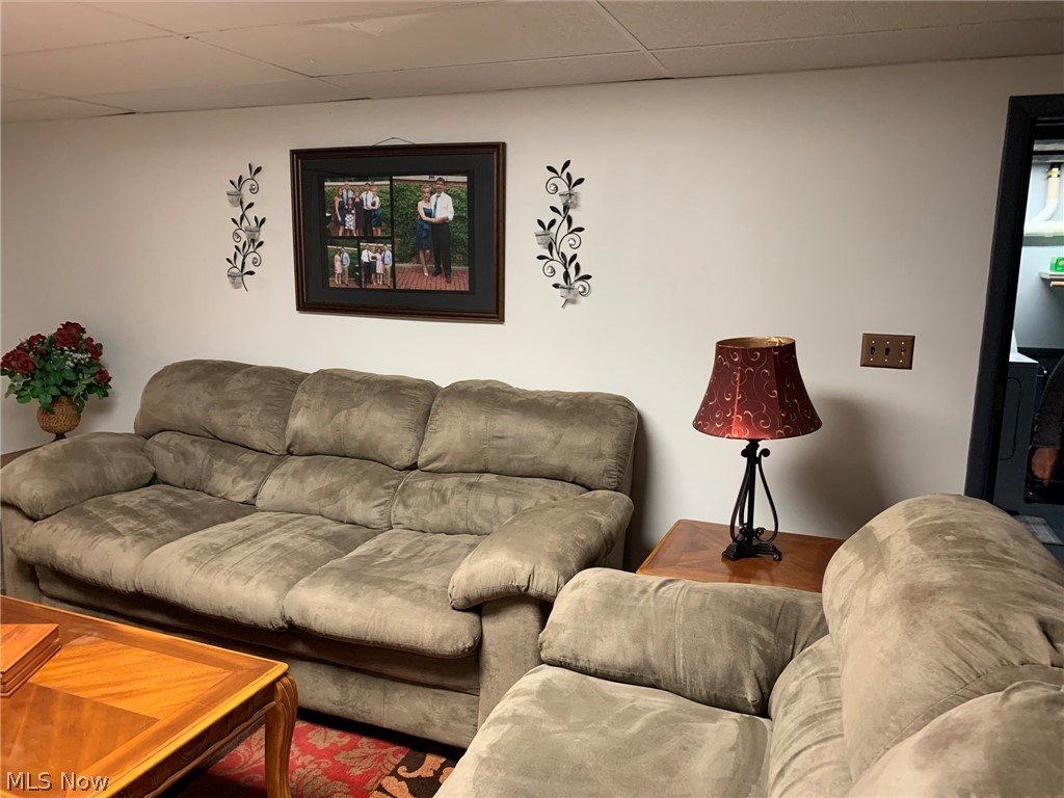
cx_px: 532
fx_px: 799
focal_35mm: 26
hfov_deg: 67.3
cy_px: 399
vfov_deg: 53.1
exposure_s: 1/60
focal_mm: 4.25
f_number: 1.8
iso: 250
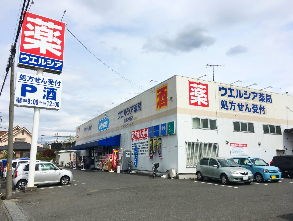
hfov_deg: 61.6
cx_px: 146
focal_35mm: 29
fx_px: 246
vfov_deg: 48.3
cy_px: 110
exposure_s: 1/3077
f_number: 2.2
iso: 25
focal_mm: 4.15
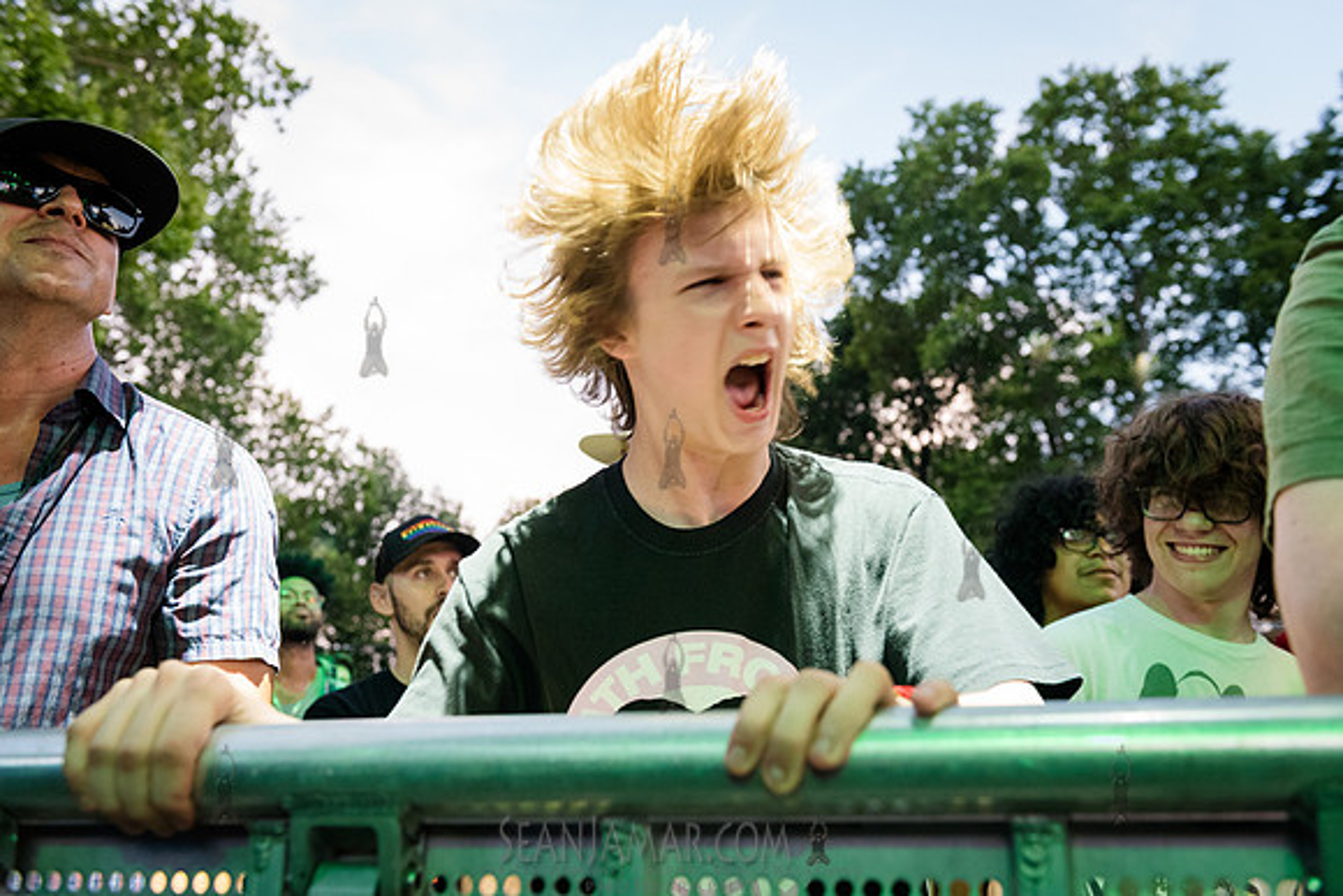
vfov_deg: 37.9
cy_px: 448
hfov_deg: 54.4
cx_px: 672
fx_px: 1306
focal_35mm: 35
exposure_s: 1/250
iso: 4000
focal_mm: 35
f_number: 4
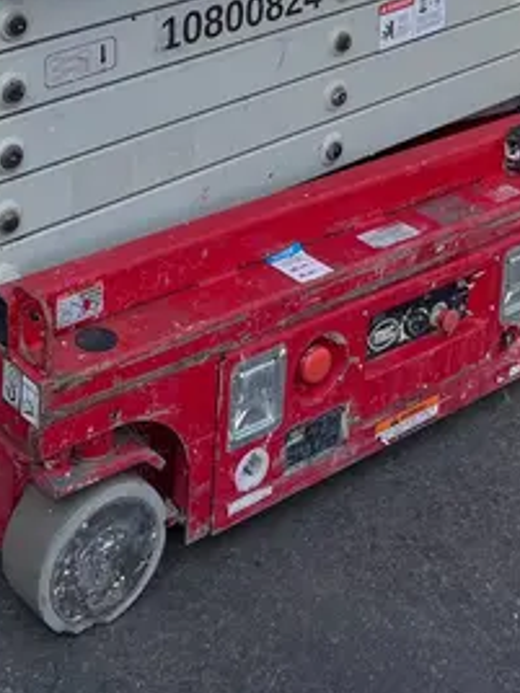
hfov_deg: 20.7
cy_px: -159
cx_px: 259
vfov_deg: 24.6
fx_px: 1422
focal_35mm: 71
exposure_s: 1/1580
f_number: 1.6
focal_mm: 5.1
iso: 50
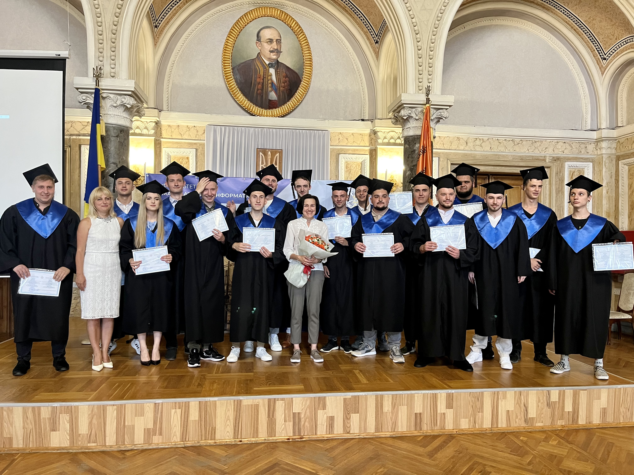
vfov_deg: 53.1
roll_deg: +0.5
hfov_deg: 67.3
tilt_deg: +0.3
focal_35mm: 26
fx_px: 476
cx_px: 317
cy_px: 238
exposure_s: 1/60
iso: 320
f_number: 1.6
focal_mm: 5.1
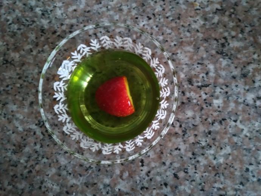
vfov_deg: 56.8
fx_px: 181
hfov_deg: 71.6
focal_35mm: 24
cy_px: 98
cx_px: 130
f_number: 1.9
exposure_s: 1/13
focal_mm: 3.94
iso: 1600
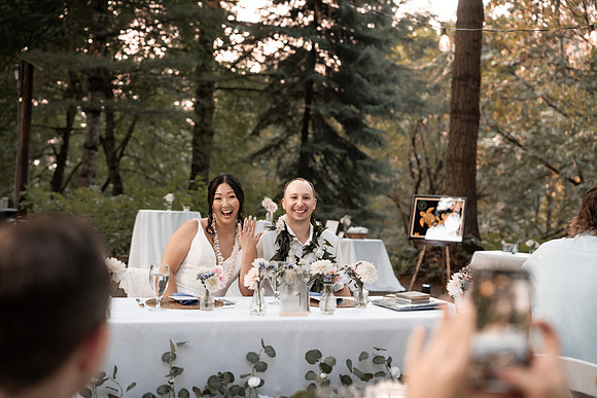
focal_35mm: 65
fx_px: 1078
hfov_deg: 31.0
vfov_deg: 20.9
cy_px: 199
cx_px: 298
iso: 800
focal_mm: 65
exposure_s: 1/400
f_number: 2.8
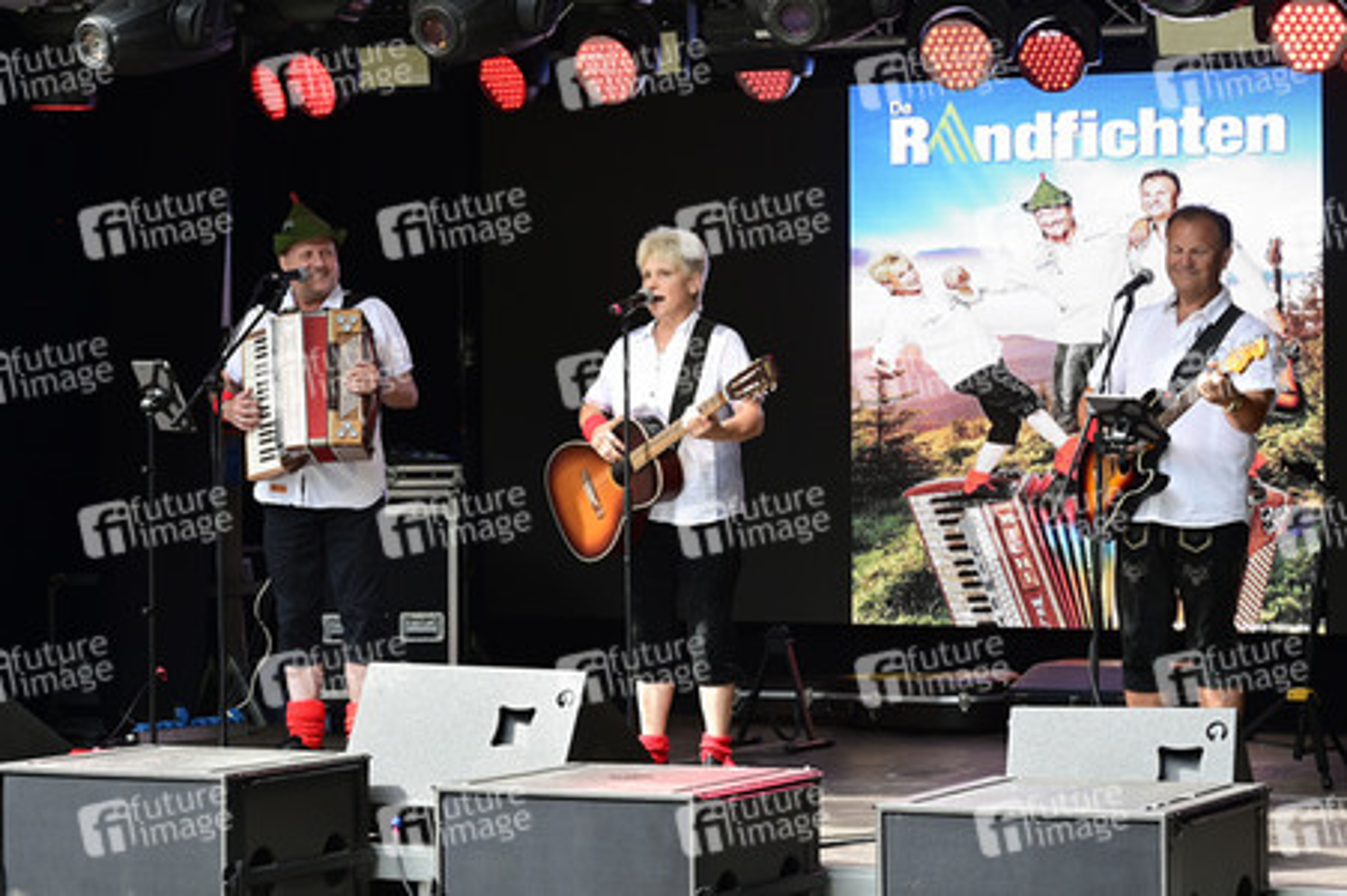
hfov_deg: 20.8
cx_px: 674
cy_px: 448
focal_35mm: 98
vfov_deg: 13.9
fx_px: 3664
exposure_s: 1/160
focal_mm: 98
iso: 1250
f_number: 9
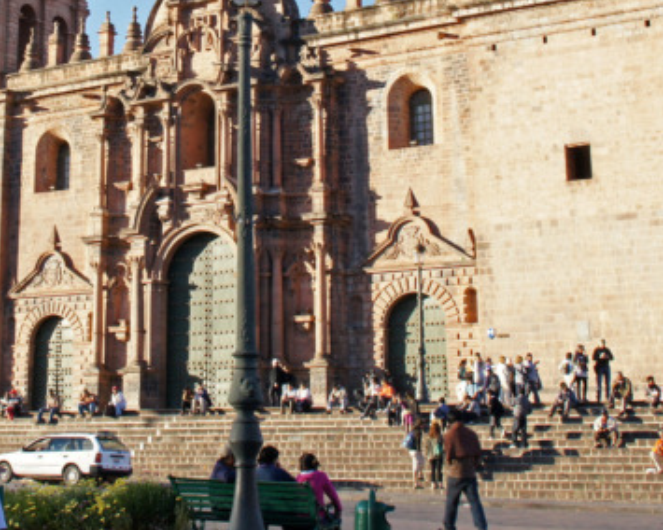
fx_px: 1432
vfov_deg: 20.6
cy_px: 70
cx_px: 174
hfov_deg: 25.8
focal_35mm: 73
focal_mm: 24
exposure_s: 1/125
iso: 400
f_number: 10
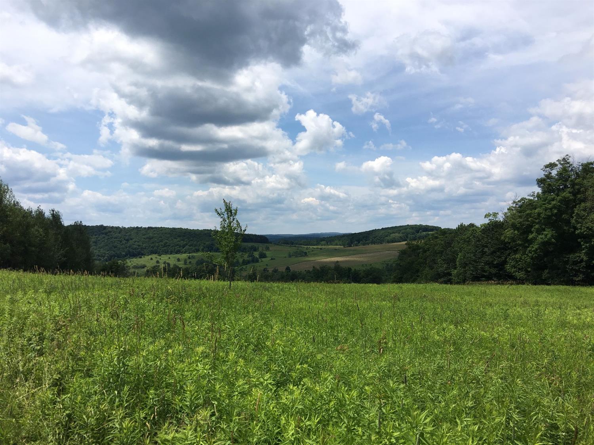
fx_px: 497
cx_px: 297
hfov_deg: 61.7
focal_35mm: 29
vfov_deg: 48.2
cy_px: 222
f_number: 2.2
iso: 25
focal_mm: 4.15
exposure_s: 1/2262
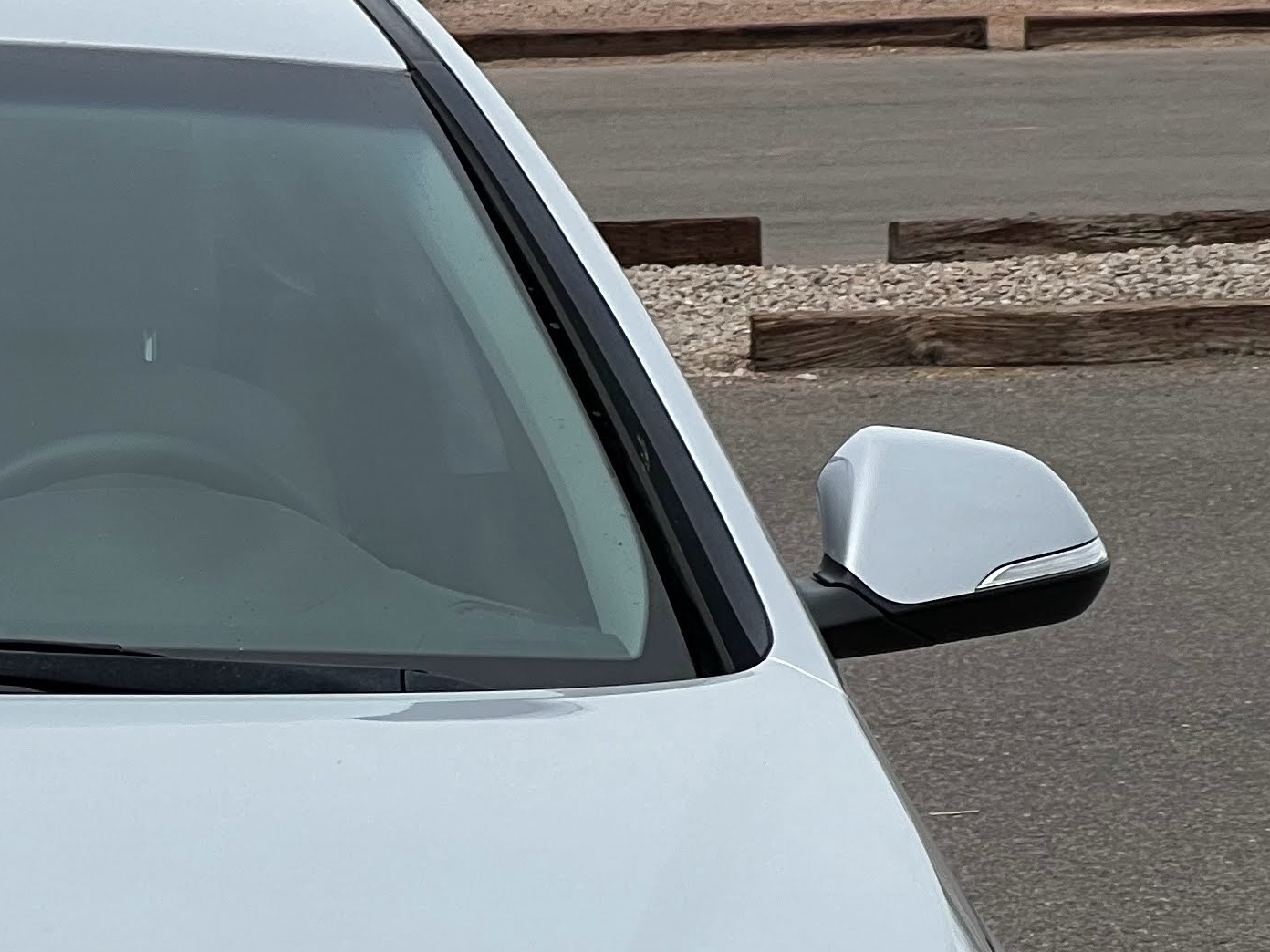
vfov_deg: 6.6
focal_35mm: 223
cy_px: 1137
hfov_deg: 8.7
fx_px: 8181
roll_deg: +2.3
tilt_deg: -7.9
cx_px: -479
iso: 32
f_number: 2.8
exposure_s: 1/717
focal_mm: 9
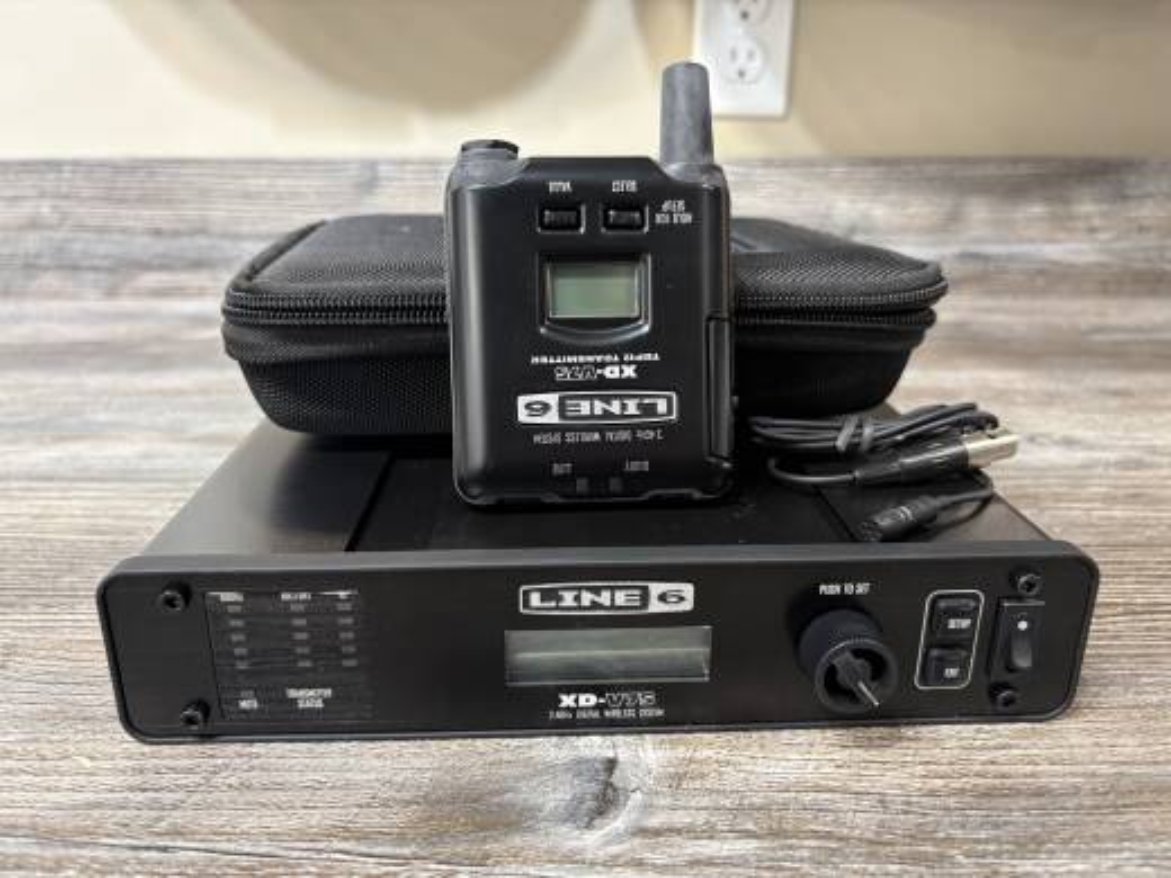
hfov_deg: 67.3
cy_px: 439
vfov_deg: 53.1
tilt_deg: -20.1
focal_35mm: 26
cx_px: 586
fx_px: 880
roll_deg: +1.4
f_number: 1.6
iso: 125
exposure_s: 1/60
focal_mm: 5.96
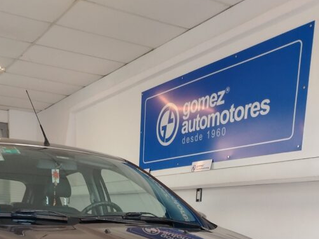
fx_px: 451
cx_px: 118
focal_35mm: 49
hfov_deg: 38.7
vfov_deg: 25.6
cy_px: 308
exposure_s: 1/50
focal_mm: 5.25
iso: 378
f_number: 1.75
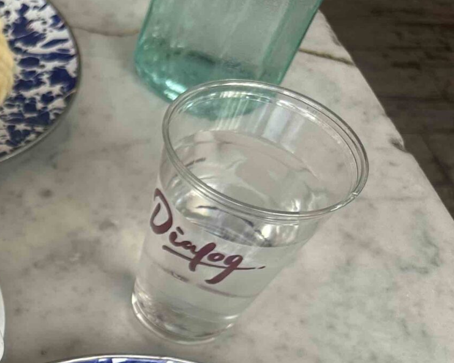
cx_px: -194
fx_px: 954
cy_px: 435
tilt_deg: -55.2
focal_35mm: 71
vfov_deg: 20.2
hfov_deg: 22.7
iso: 80
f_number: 1.78
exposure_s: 1/349
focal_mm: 6.86
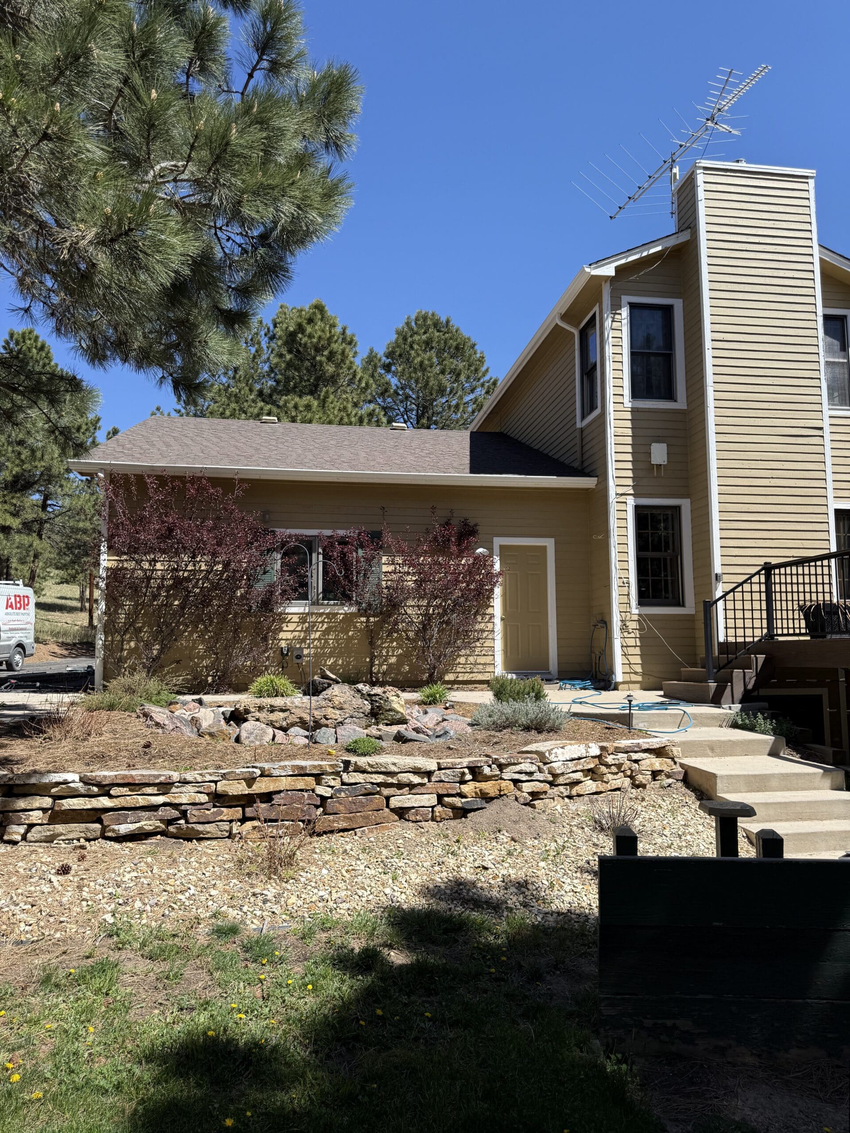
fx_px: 786
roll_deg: +0.6
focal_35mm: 24
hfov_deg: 56.8
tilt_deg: +6.2
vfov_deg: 71.6
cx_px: 425
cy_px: 566
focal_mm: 6.76
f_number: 1.78
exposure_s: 1/3279
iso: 80
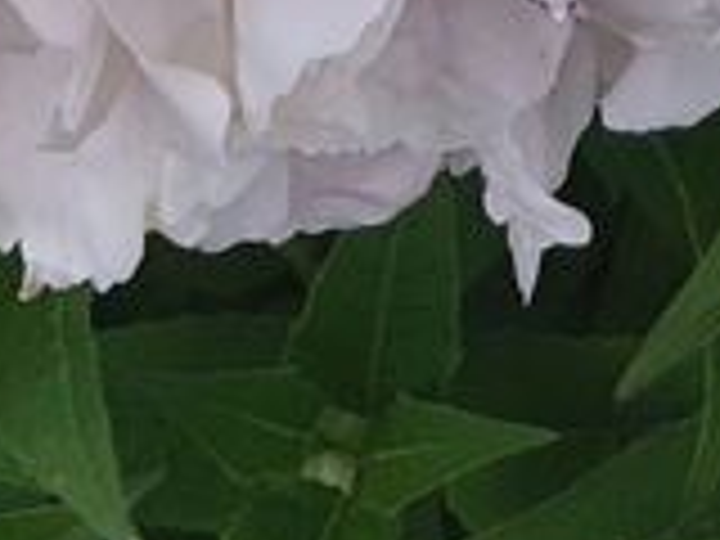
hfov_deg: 11.0
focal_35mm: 173
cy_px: -1202
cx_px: 1033
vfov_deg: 7.4
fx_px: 3598
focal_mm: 3.92
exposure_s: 1/100
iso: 50
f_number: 1.7
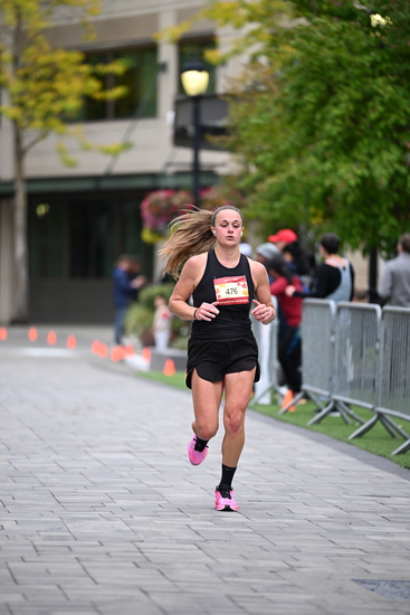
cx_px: 205
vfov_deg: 10.3
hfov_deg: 6.9
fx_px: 3414
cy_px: 308
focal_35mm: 200
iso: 640
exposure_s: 1/2000
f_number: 2.8
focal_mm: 200
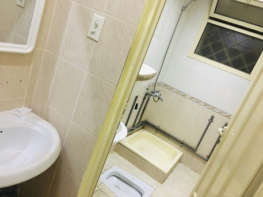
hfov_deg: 61.6
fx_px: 220
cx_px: 132
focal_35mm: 29
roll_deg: -20.8
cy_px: 98
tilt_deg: -15.7
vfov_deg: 48.2
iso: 200
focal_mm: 4.15
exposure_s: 1/30
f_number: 2.2
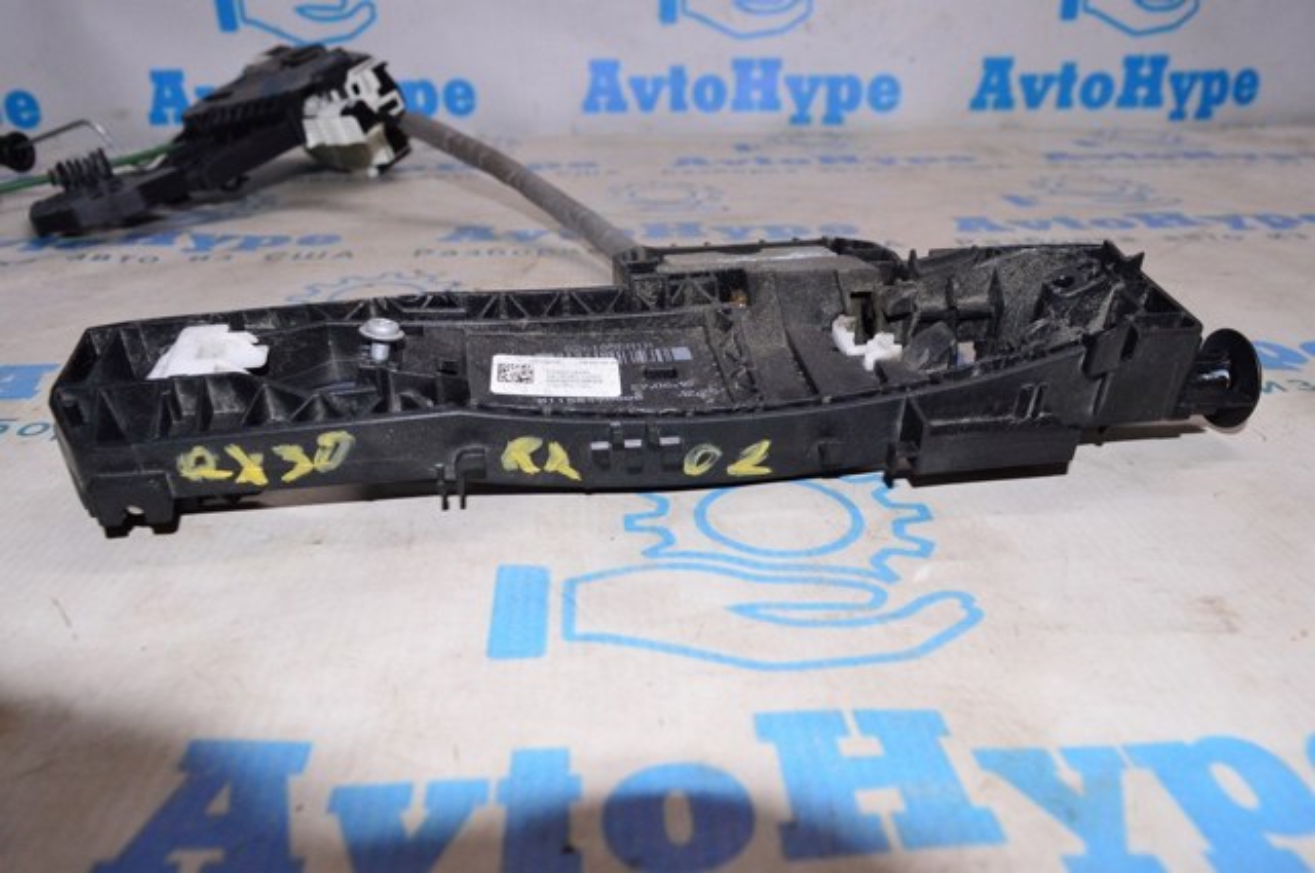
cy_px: 436
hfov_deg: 62.0
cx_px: 658
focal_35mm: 30
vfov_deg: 43.5
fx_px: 1094
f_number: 8
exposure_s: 1/200
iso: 1600
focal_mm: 20
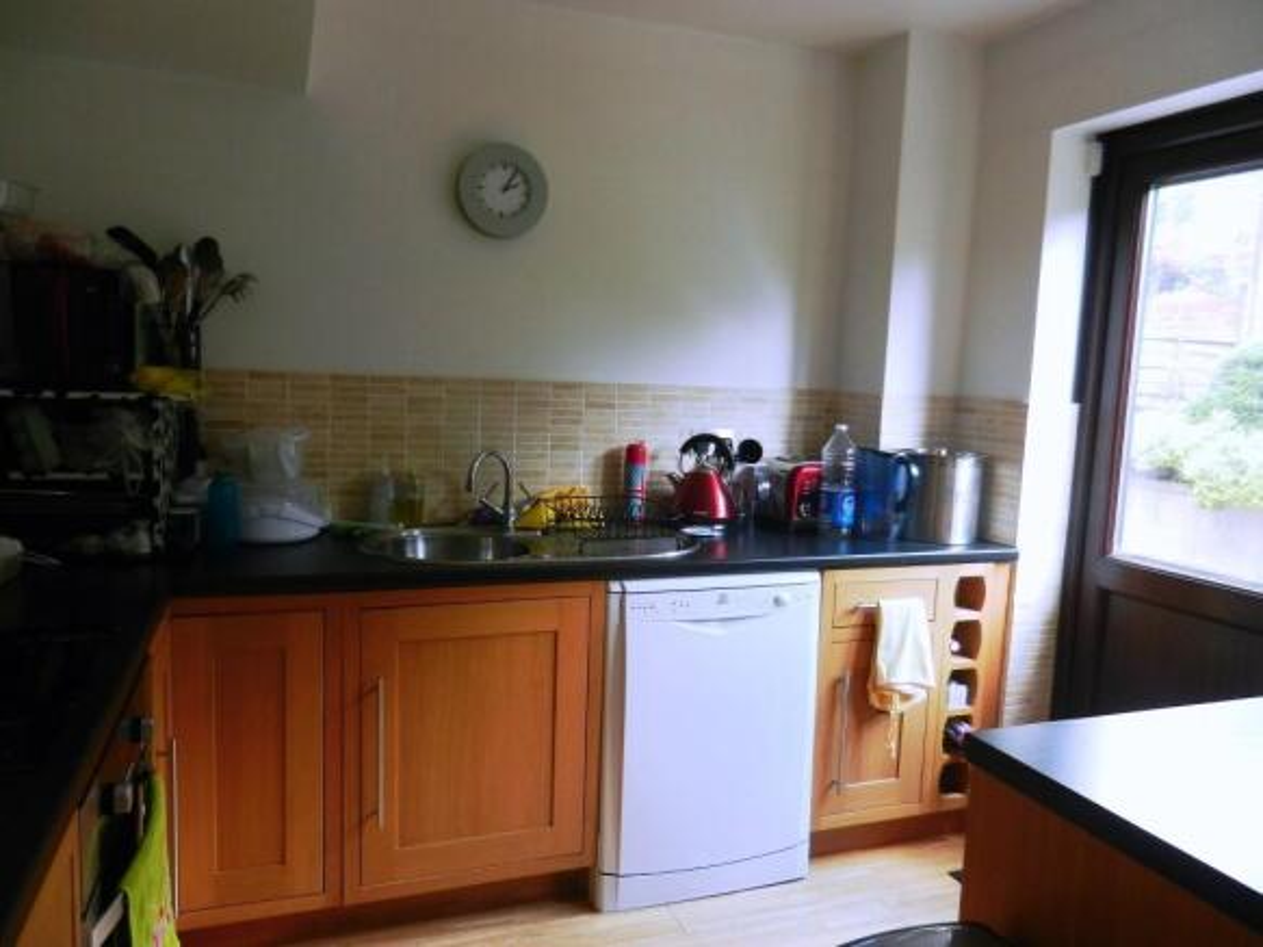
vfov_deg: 54.9
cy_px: 474
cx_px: 632
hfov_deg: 69.4
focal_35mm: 25
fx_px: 912
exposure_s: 1/50
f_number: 3.5
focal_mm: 4.5
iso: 160
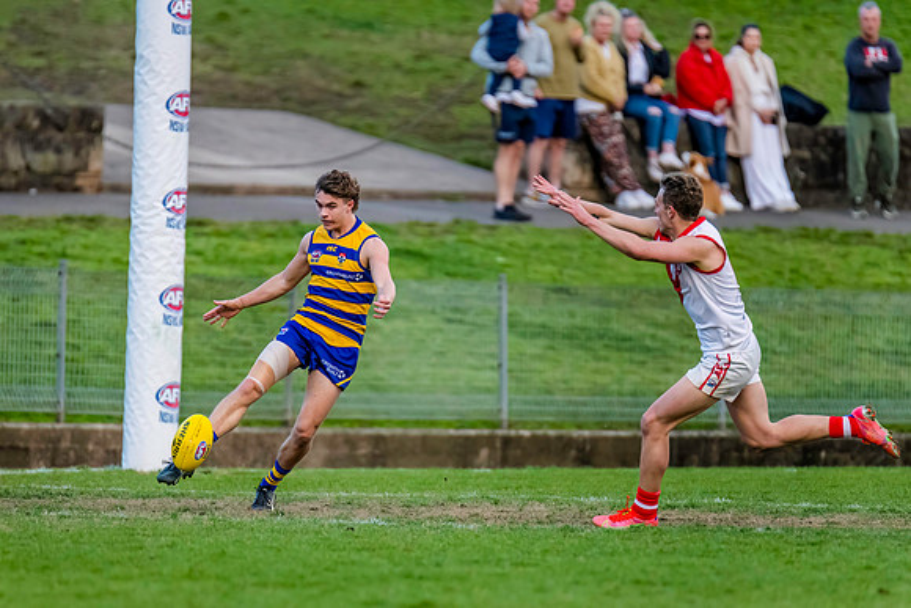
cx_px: 390
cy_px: 336
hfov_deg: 4.1
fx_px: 12737
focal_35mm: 503
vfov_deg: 2.7
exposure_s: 1/1600
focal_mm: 420
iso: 2500
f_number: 4
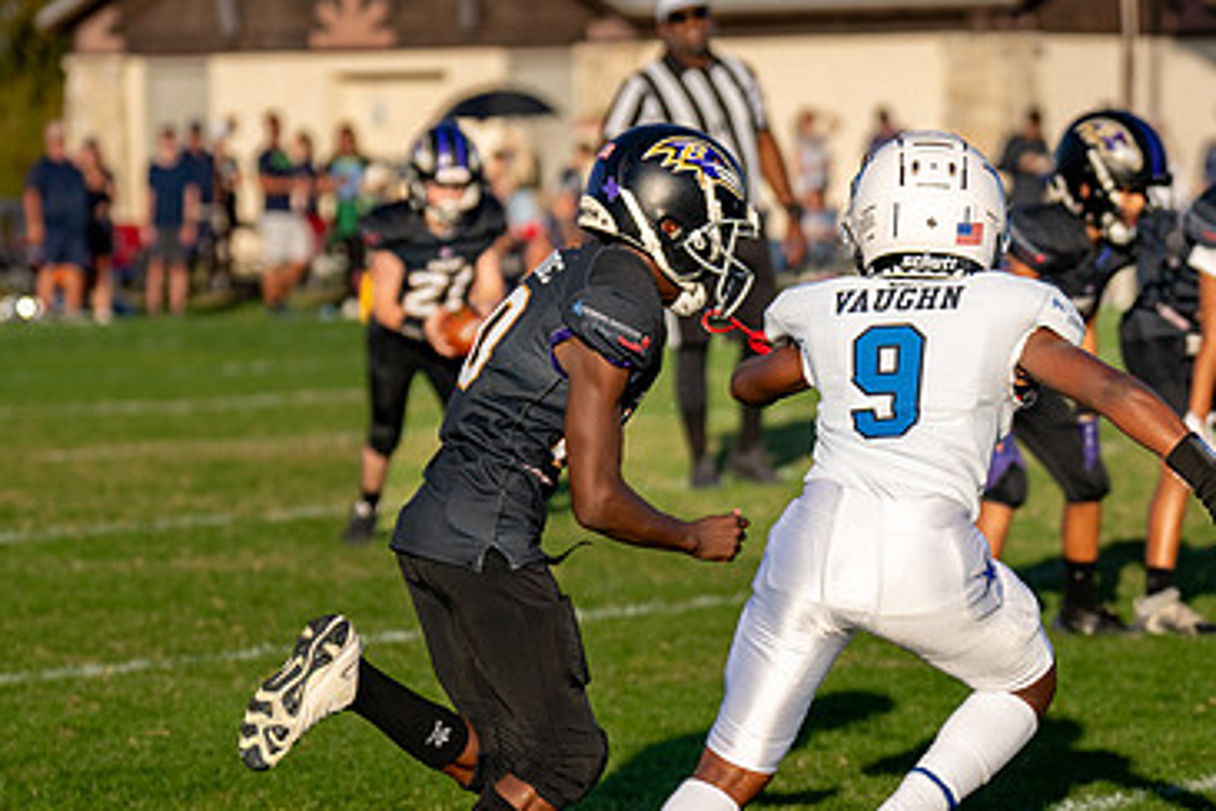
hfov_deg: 8.8
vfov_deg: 5.8
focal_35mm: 235
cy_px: 591
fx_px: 7937
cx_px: 863
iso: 200
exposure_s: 1/4000
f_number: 2.8
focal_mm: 102
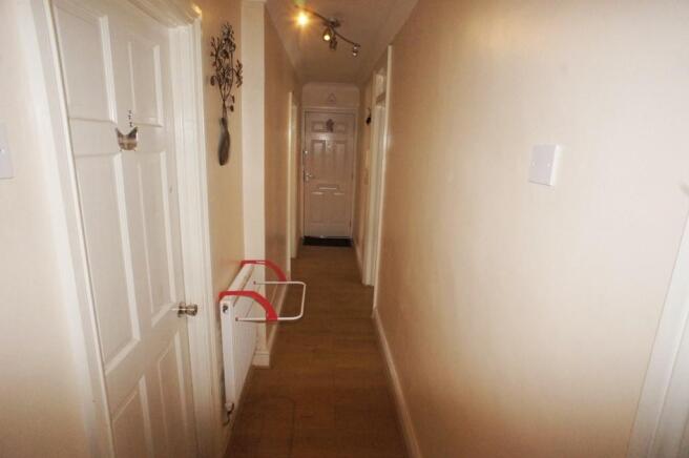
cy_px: 229
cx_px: 344
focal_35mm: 24
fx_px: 459
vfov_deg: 53.0
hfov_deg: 73.8
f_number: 9
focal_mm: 16
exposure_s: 1/60
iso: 1600
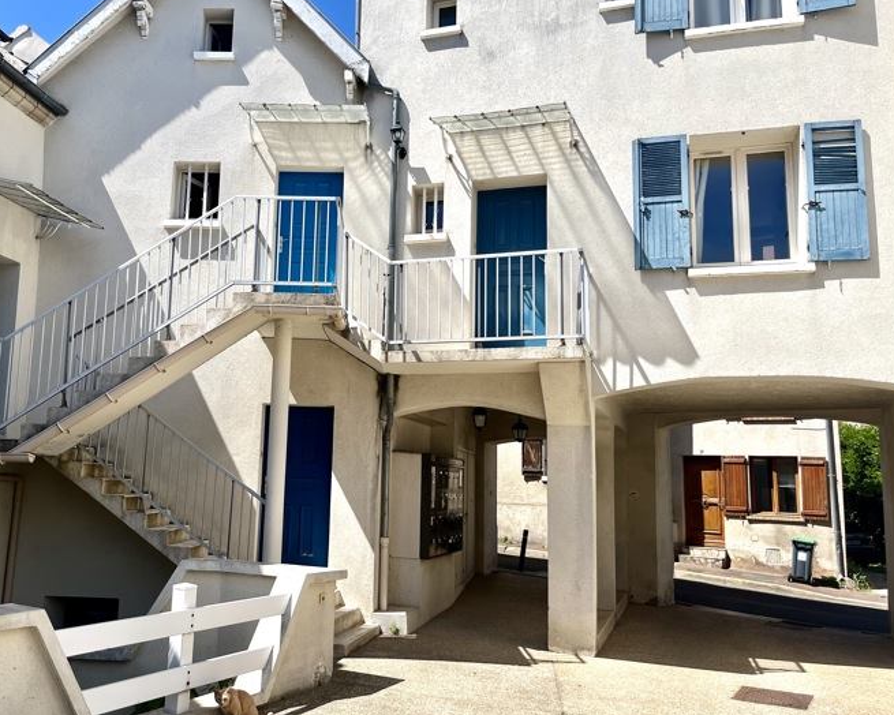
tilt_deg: +11.3
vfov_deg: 47.1
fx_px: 820
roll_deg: -2.2
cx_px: 367
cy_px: 344
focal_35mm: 31
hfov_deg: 56.8
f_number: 1.6
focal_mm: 5.1
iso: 50
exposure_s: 1/3745
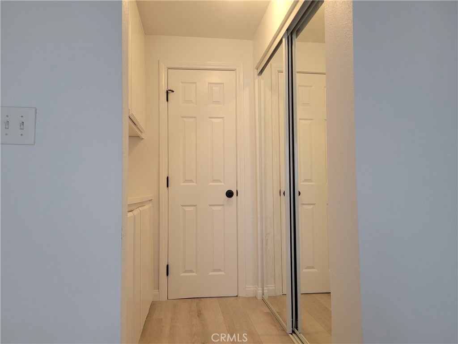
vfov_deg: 53.1
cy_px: 172
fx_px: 344
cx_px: 229
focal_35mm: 26
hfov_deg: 67.3
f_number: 1.8
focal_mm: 5.4
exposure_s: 1/120
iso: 250
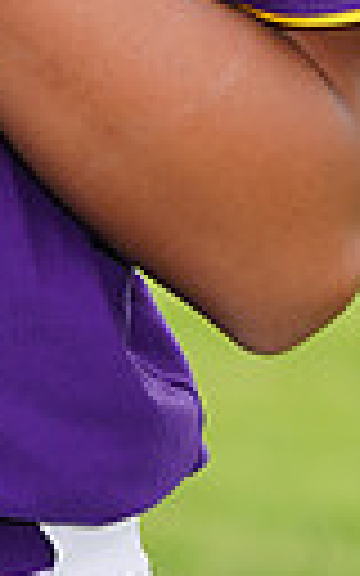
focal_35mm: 1179
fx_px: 18508
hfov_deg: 1.1
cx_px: -241
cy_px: -472
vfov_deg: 1.8
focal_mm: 256
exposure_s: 1/250
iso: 200
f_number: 9
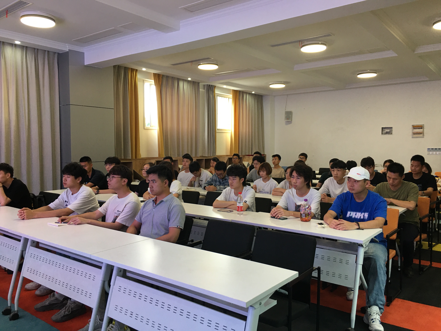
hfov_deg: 61.7
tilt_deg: +0.3
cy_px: 166
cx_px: 220
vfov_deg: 48.2
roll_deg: -0.4
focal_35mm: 29
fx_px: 369
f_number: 2.2
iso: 50
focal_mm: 4.15
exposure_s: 1/33
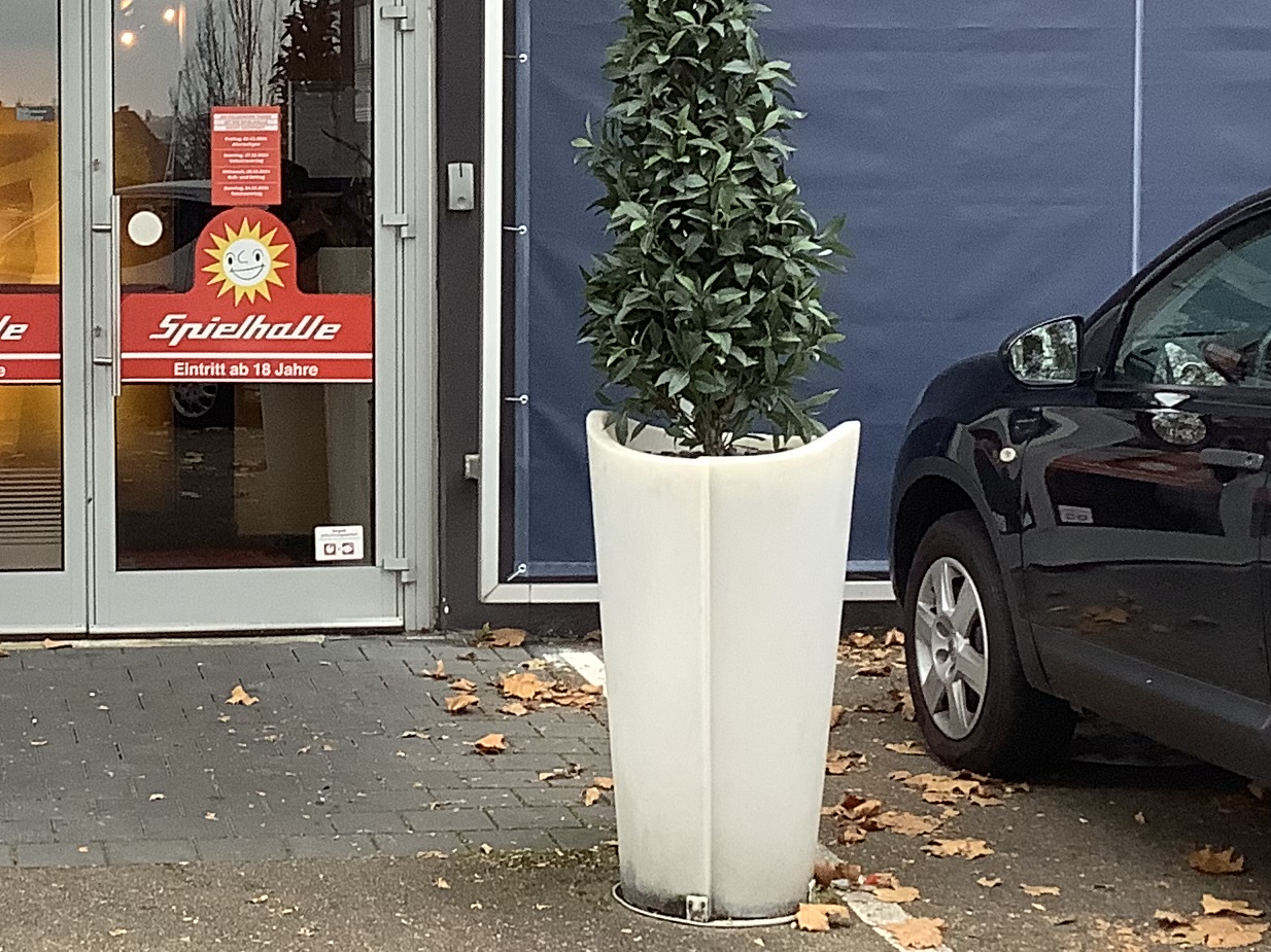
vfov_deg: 17.9
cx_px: 265
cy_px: 285
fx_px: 3010
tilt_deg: -2.2
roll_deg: +0.1
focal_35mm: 82
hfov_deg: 23.5
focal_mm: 3.3
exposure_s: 1/60
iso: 64
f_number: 2.4
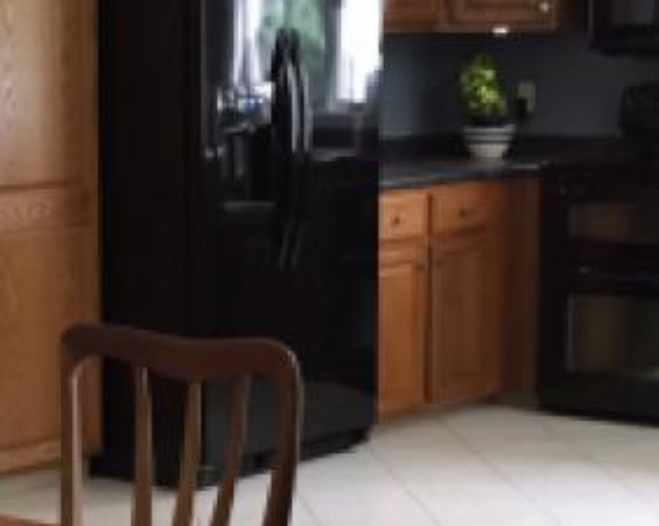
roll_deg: +0.1
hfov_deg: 18.5
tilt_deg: -11.4
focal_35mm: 103
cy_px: 462
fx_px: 2007
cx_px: 131
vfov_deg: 14.8
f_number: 2.2
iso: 160
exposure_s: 1/30
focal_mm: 4.15
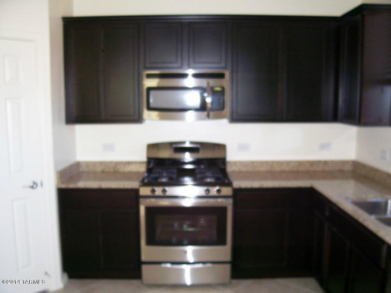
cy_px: 146
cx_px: 196
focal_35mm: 34
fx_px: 384
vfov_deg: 41.8
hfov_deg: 54.0
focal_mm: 5.6
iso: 125
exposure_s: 1/60
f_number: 2.7
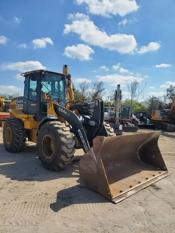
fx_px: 175
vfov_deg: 67.3
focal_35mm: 26
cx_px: 88
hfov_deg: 53.1
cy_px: 116
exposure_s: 1/1834
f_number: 2.4
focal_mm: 4.3
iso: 50
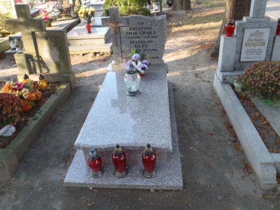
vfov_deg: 49.7
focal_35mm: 28
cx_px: 140
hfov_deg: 63.4
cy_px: 105
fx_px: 226
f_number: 3.5
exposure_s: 1/30
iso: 64
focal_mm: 5
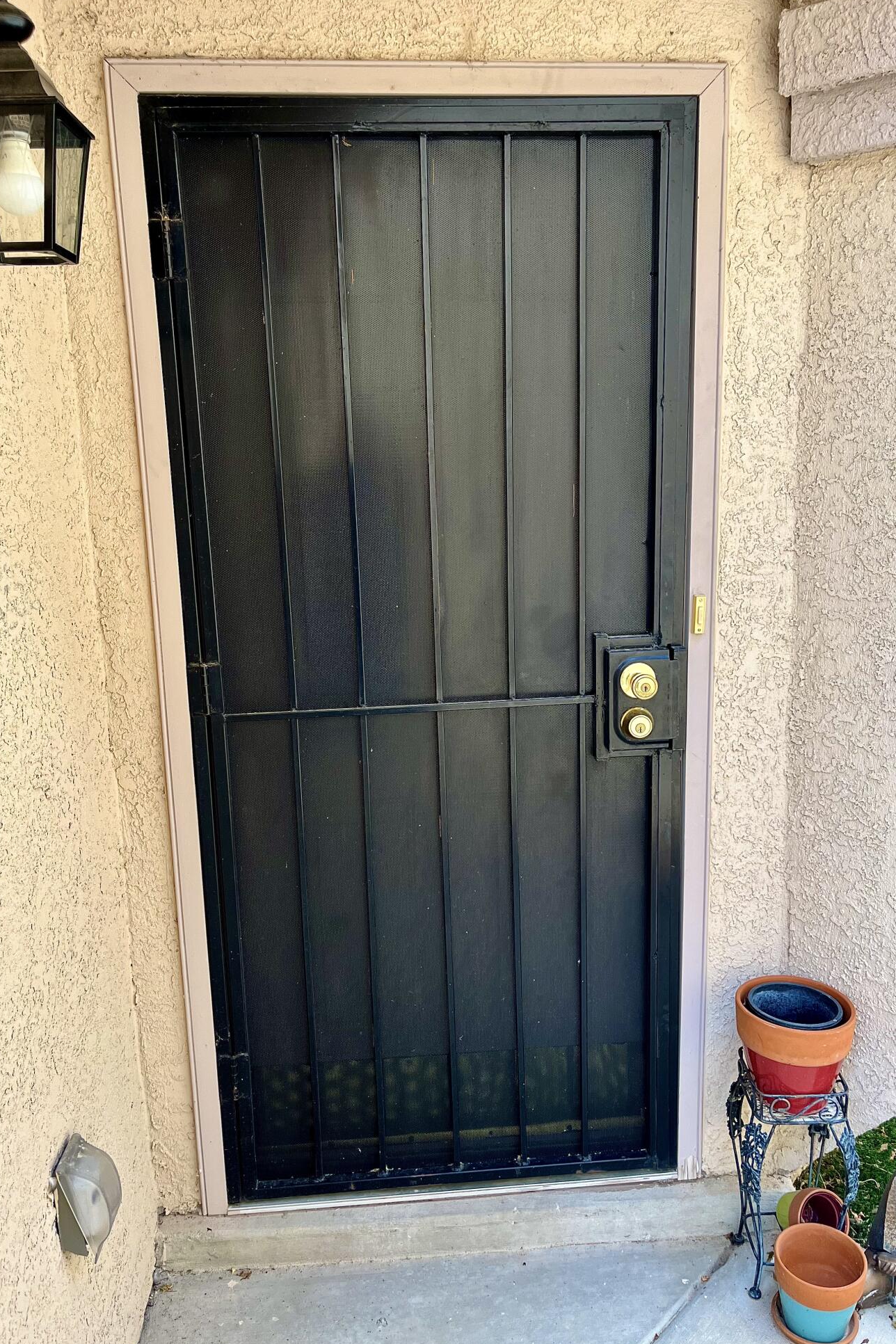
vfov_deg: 65.5
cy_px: 667
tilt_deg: -12.1
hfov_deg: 46.4
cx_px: 472
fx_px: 1045
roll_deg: +1.9
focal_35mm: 28
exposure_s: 1/245
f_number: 1.6
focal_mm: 5.1
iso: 40
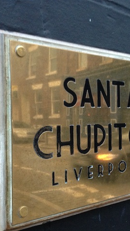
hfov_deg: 22.8
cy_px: 118
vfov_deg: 39.9
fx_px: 319
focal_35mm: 52
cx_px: 98
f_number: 2.4
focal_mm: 4.28
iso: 250
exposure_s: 1/20
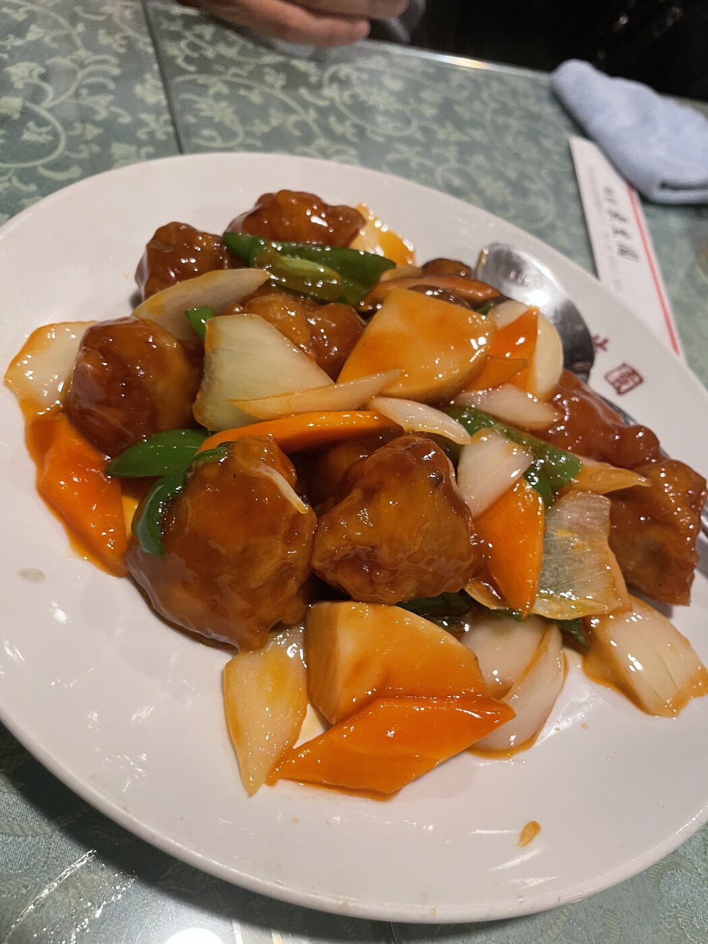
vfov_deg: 67.3
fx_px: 709
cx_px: 354
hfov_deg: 53.1
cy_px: 472
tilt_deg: -50.2
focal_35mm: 26
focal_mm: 4.2
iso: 200
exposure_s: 1/50
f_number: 1.6
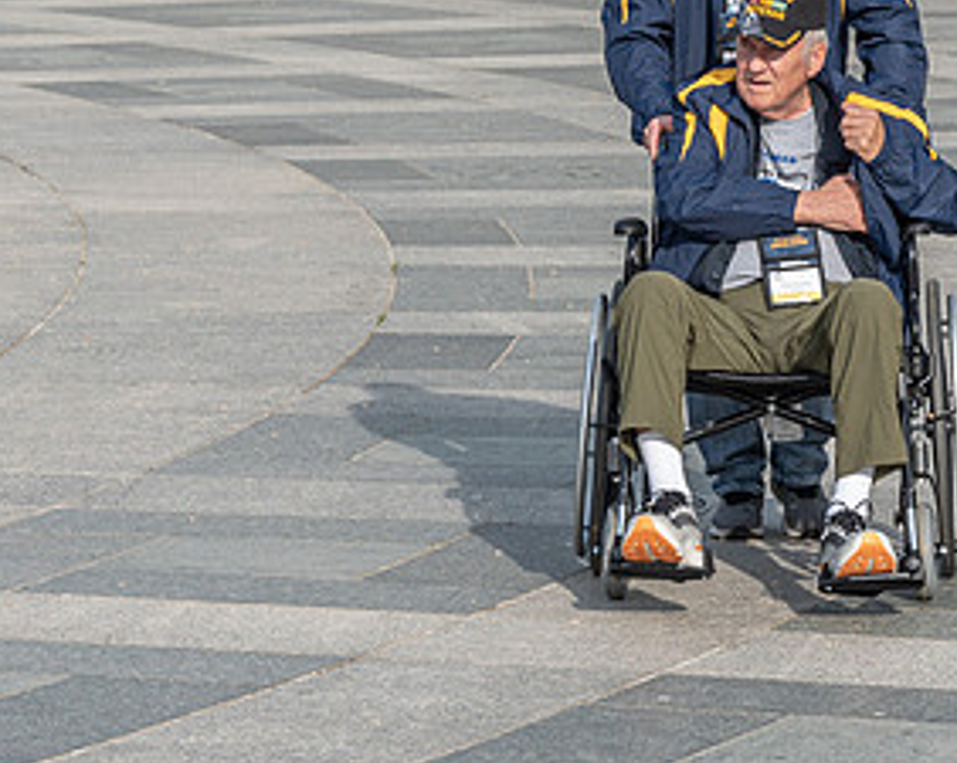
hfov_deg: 8.1
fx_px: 6706
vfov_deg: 6.5
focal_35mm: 237
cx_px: 756
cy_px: 176
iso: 100
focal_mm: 78
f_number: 8
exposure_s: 1/125
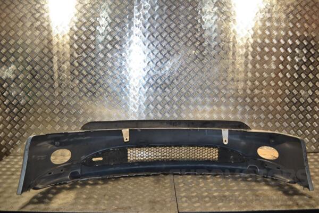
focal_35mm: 33
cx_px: 160
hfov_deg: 57.2
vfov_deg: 40.0
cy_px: 106
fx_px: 292
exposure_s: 1/125
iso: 250
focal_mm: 22
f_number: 4
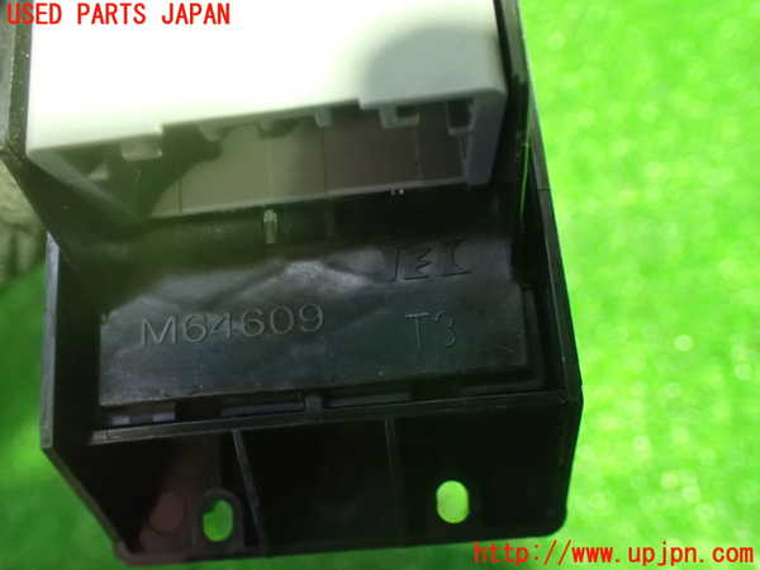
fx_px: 659
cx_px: 380
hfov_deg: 60.0
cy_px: 285
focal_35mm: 30
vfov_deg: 46.8
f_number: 2.3
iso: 1600
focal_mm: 5.4
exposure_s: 1/30
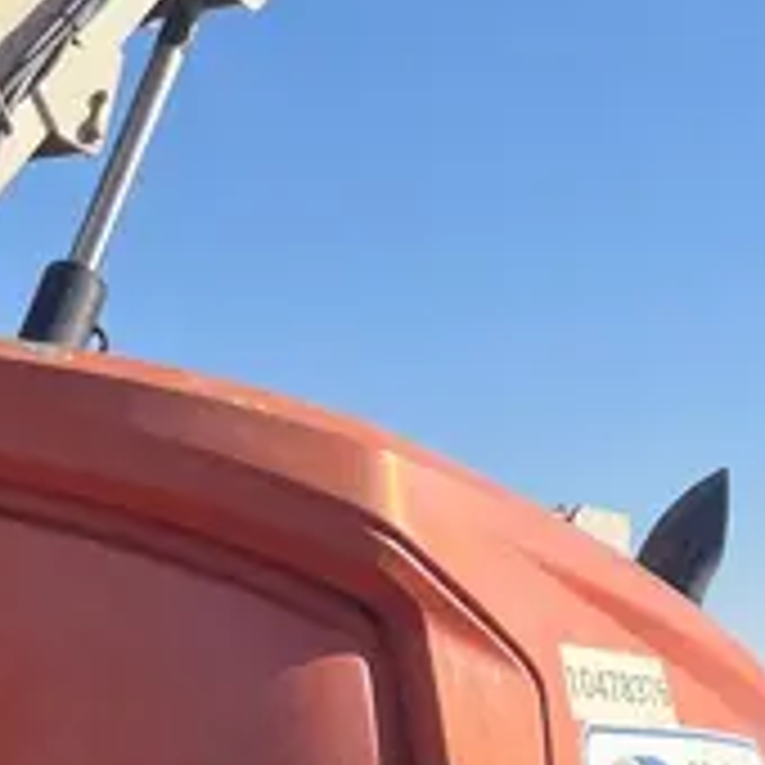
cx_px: 230
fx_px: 2475
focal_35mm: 99
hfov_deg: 17.5
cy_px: 929
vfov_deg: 16.8
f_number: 1.6
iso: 50
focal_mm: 5.1
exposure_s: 1/3135
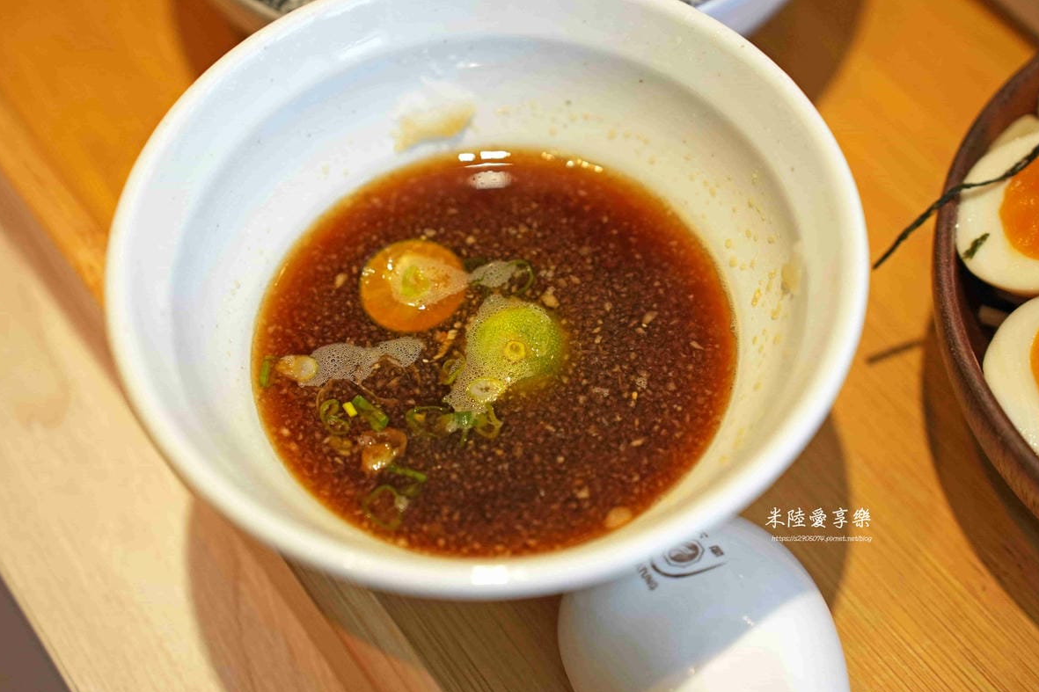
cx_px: 519
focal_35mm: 62
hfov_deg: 32.4
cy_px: 351
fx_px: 1789
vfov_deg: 21.9
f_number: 3.2
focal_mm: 61
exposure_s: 1/1600
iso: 1600
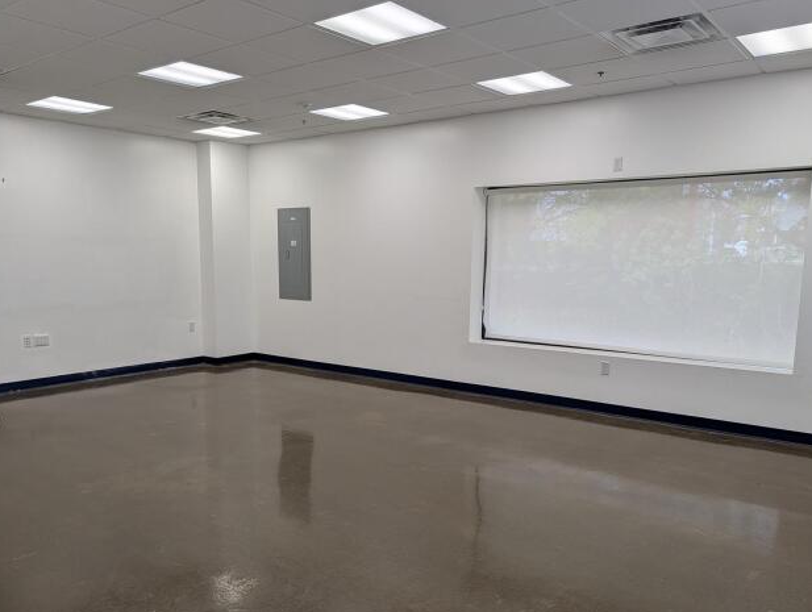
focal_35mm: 28
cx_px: 355
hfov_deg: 63.1
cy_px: 345
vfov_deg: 49.8
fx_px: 658
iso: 20
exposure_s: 1/225
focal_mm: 6.9
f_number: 1.68
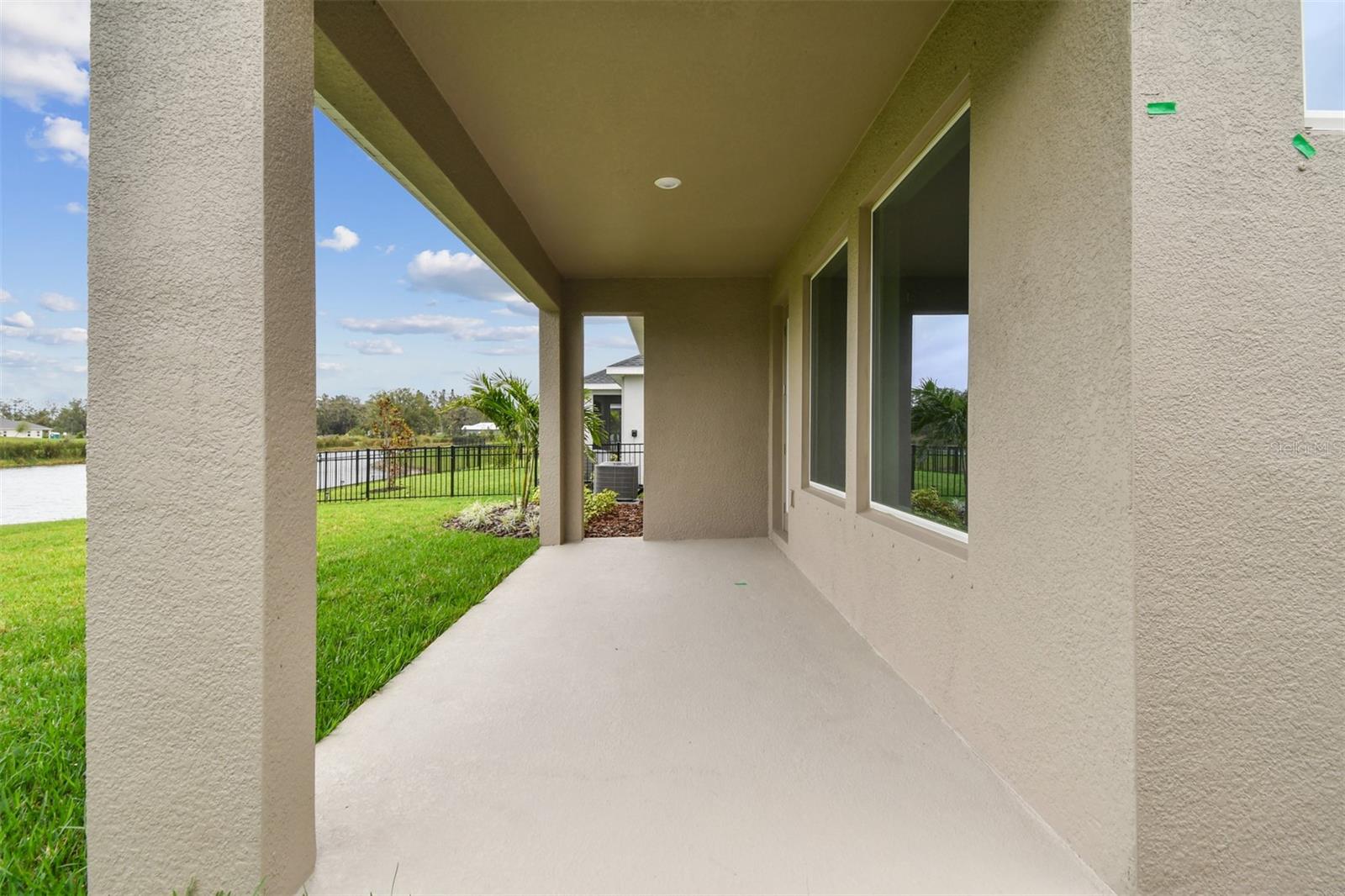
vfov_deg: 77.3
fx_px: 560
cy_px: 448
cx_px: 672
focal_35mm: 15
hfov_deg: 100.4
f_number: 7.1
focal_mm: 10
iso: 100
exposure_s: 1/100
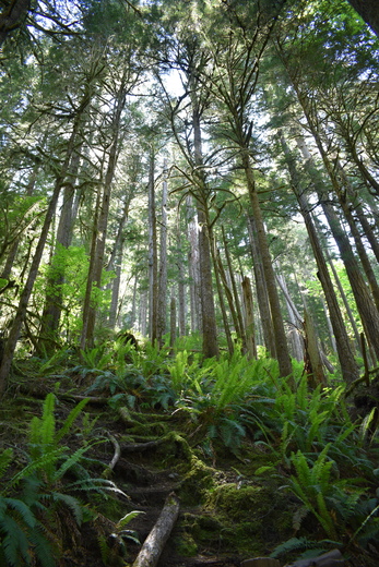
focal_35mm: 27
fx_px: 426
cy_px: 284
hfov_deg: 48.0
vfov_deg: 67.4
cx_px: 190
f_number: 3.5
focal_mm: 18
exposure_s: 1/125
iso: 800
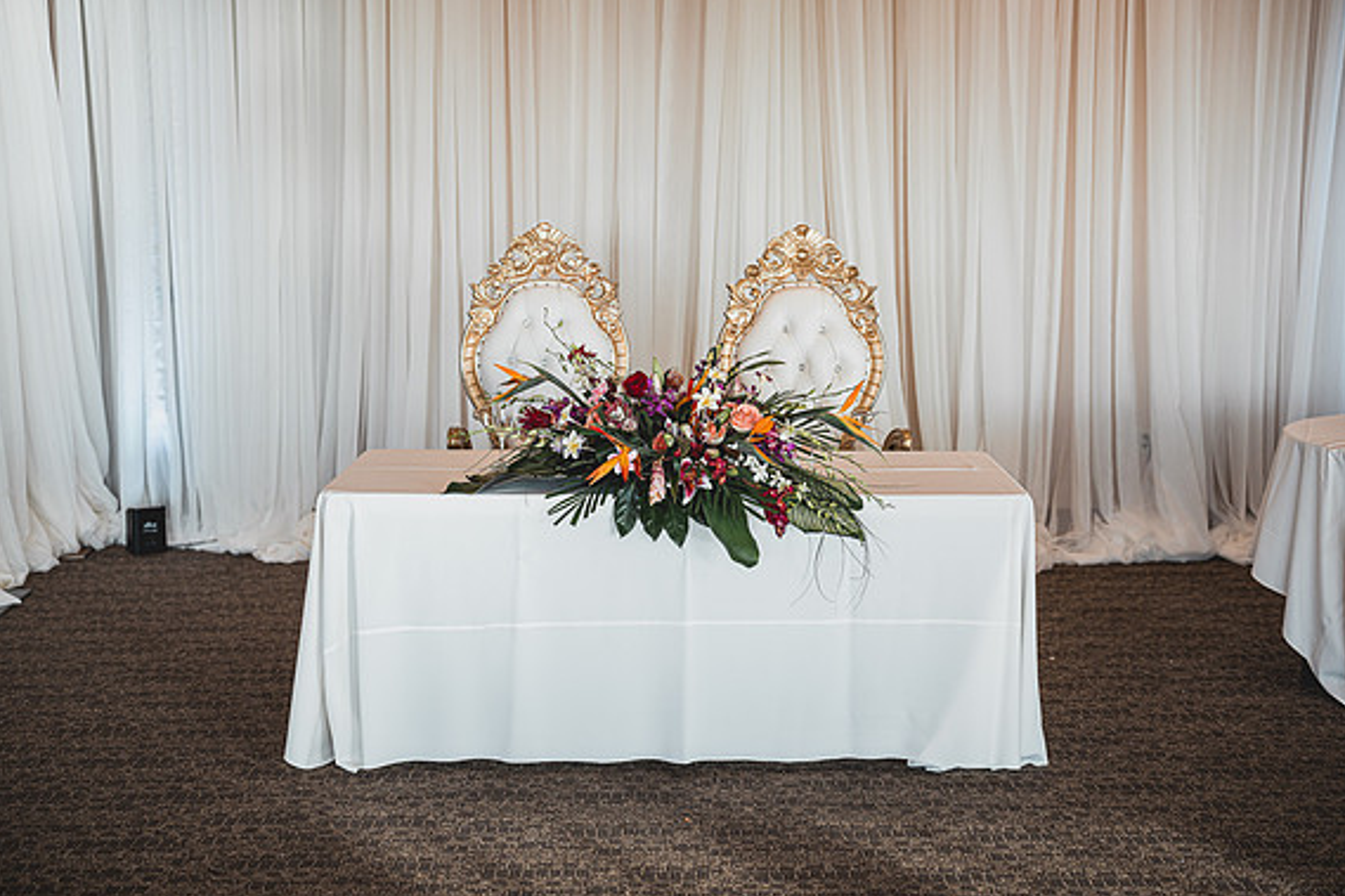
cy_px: 450
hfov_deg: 38.9
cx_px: 678
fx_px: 1905
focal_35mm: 51
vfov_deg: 26.5
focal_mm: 50
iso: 320
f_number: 2.2
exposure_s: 1/400
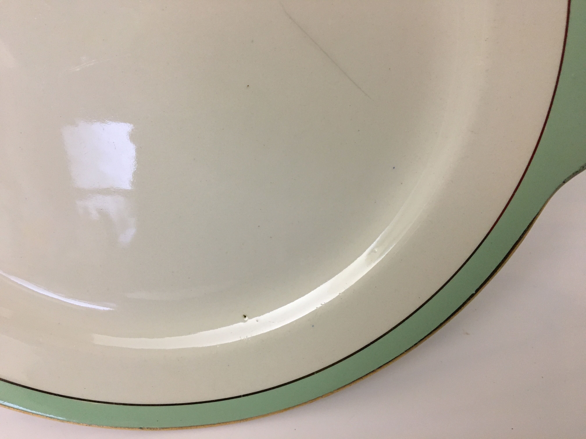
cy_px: 220
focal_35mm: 29
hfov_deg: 61.7
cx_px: 293
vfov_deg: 48.2
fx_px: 491
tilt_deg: -52.3
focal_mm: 4.15
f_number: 2.2
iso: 160
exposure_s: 1/33
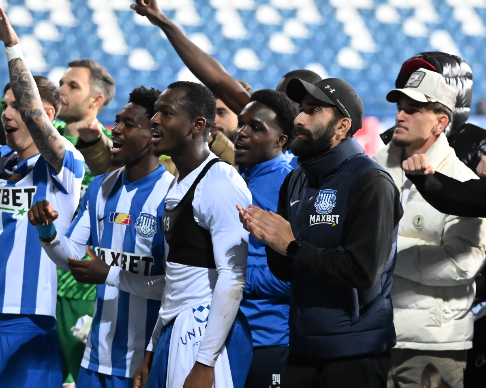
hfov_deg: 6.9
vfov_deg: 5.5
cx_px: 238
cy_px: 238
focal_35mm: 279
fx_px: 4013
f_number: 2.8
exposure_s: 1/1000
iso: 8000
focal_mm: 110
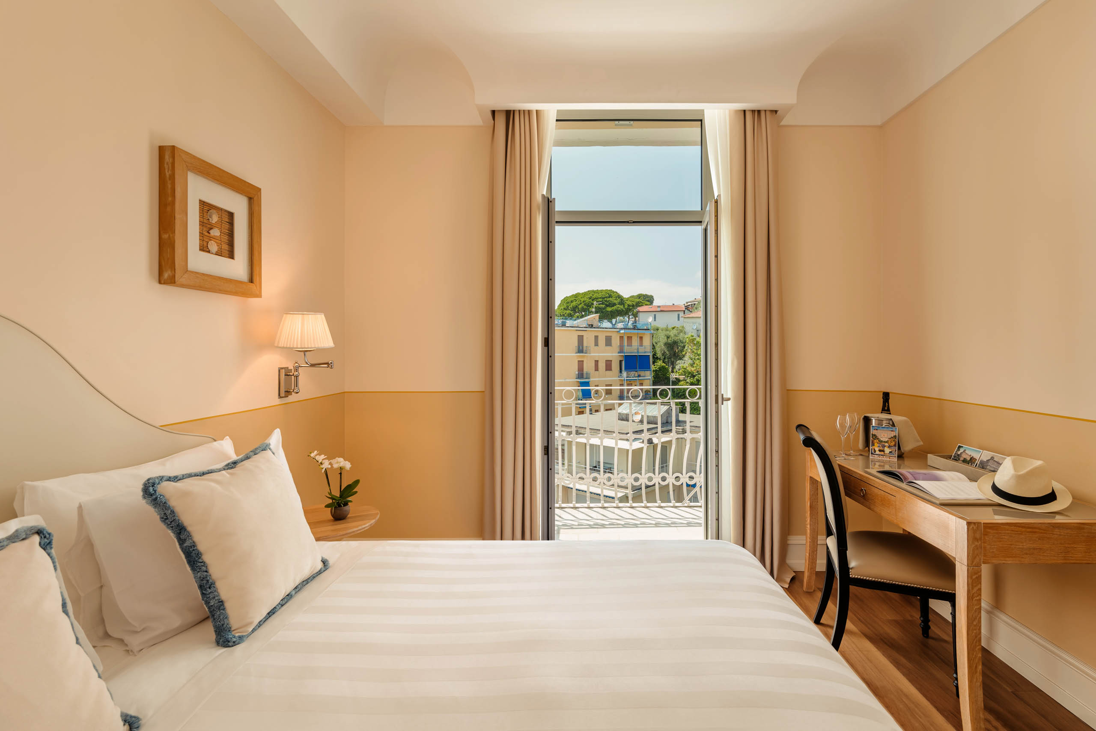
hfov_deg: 95.0
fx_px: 502
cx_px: 548
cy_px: 366
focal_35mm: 16
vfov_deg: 72.1
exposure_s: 1/40
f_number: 9
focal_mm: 16.5
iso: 64
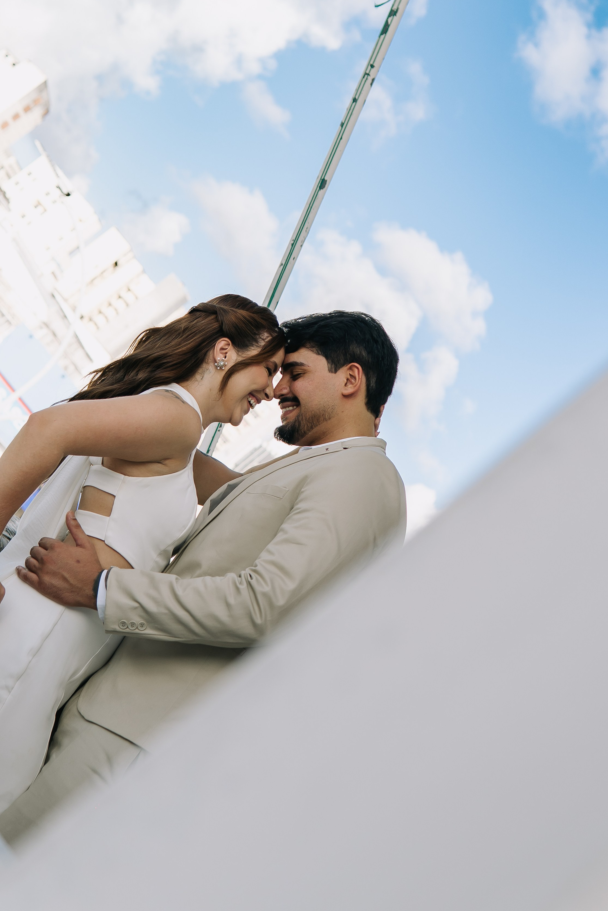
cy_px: 358
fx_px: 1393
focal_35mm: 55
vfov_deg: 36.1
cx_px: 315
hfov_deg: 24.6
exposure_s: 1/400
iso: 100
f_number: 3.2
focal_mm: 30
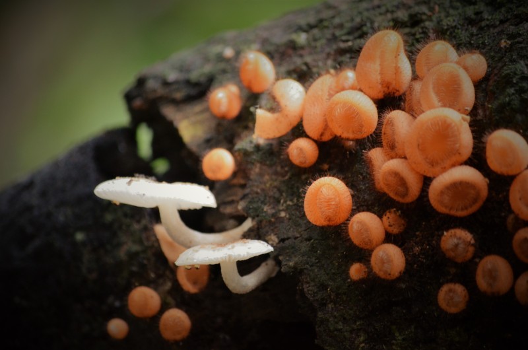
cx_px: 264
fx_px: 3842
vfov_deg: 5.2
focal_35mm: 262
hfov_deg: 7.9
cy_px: 175
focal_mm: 175
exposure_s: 1/50
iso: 1600
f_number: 5.3
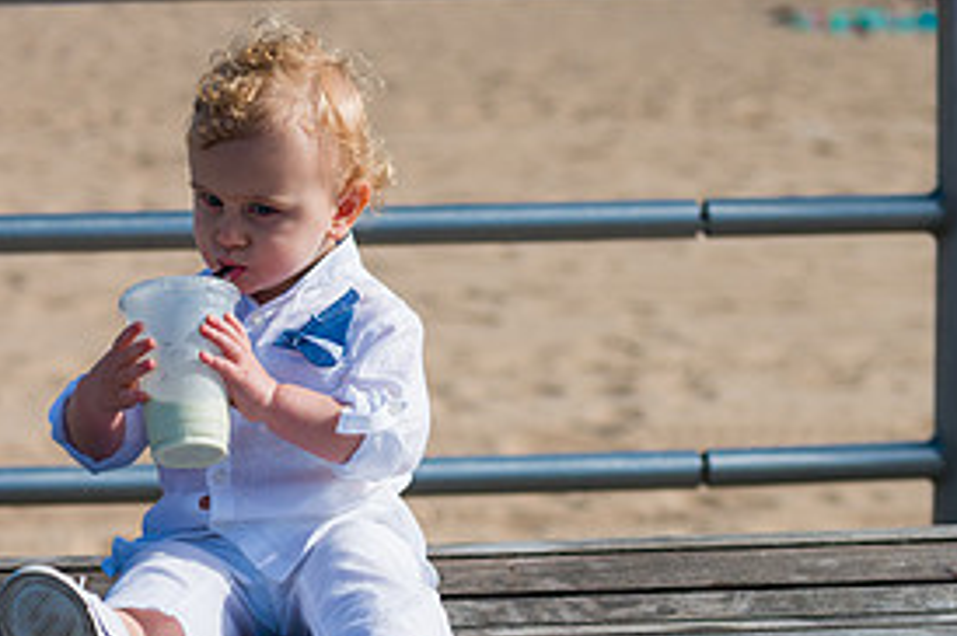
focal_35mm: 165
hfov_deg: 12.4
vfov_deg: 8.3
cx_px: 143
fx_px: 4381
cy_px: 304
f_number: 4
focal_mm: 78
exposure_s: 1/4000
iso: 200
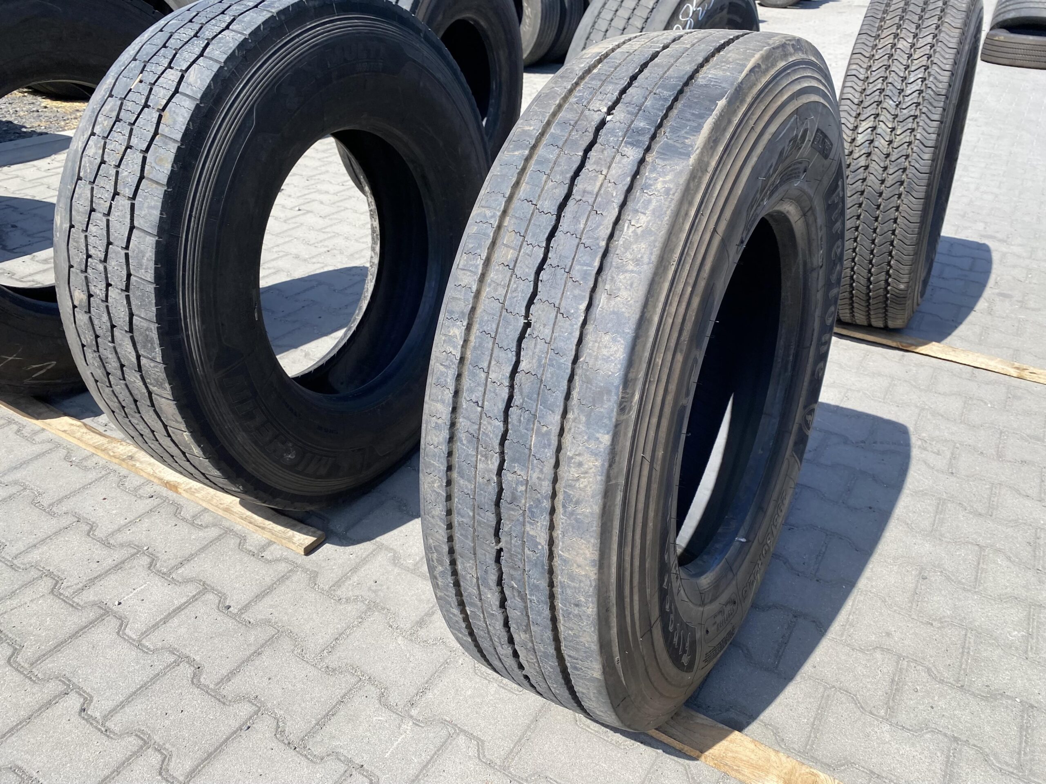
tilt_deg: -30.2
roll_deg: -1.8
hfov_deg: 67.3
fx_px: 786
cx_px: 523
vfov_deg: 53.1
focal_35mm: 26
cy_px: 392
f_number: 1.8
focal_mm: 4.25
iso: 32
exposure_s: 1/1464
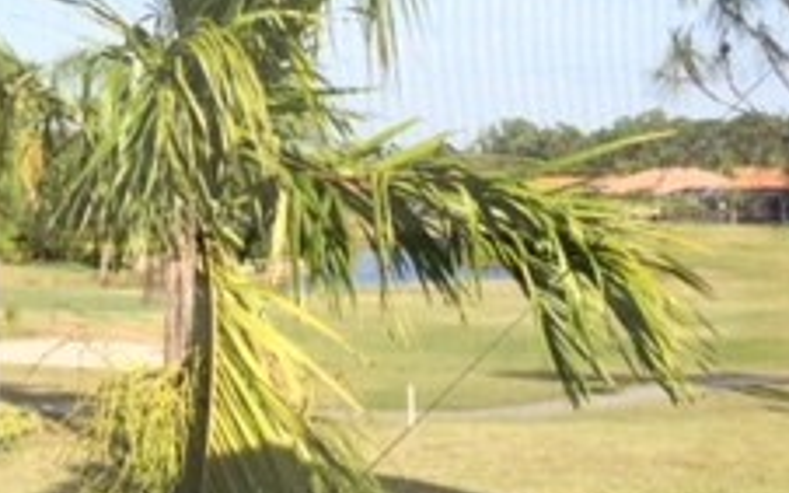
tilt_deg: +1.6
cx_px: -98
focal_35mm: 87
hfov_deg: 22.4
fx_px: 1870
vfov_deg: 15.0
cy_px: 185
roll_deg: -0.3
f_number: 2.2
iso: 32
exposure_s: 1/1464
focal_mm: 4.15
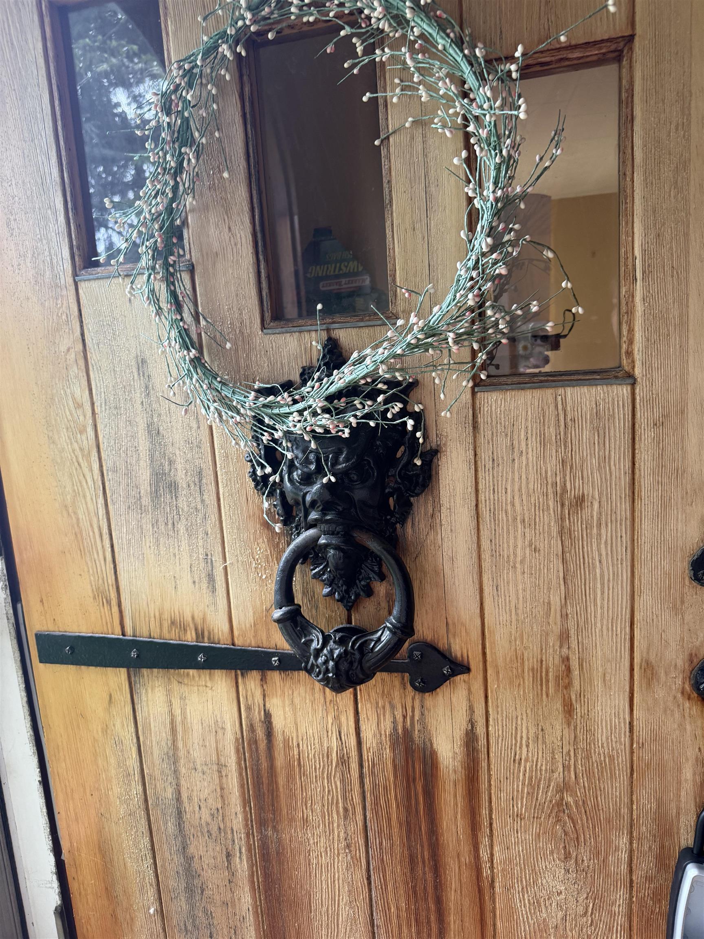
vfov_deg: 71.6
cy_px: 470
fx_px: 651
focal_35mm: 24
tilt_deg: -8.0
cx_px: 352
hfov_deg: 56.8
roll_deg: +3.8
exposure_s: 1/72
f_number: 1.78
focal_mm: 6.76
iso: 200
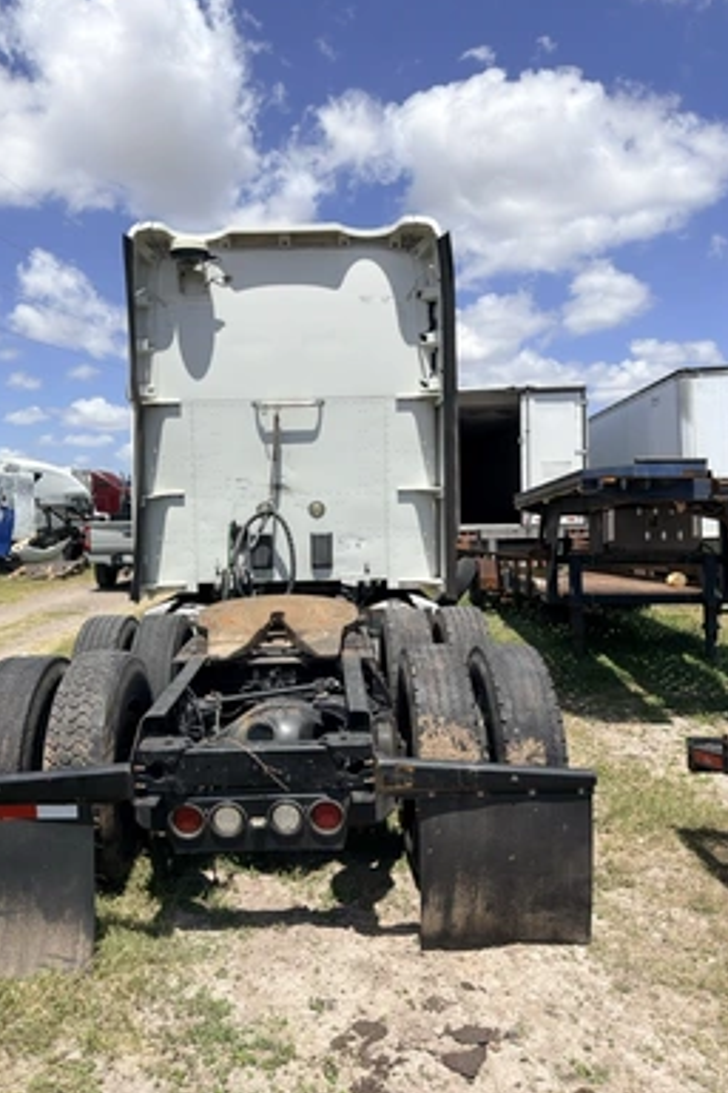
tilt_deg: +0.1
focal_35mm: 26
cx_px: 307
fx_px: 789
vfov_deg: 69.4
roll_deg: -0.1
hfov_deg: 49.4
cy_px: 532
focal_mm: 6.76
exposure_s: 1/8130
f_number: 1.78
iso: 80
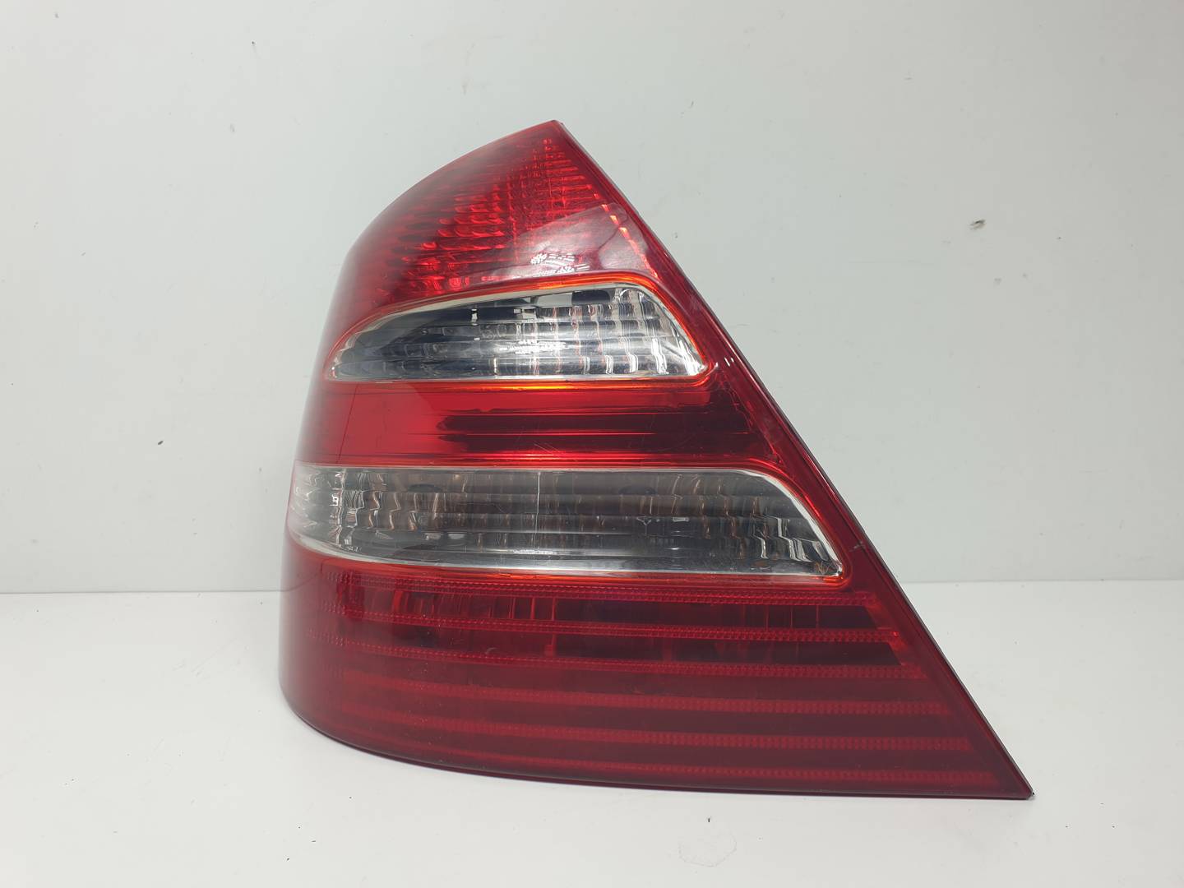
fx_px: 889
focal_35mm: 26
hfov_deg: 67.3
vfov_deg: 53.1
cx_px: 592
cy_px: 444
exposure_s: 1/210
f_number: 2.4
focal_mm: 4.3
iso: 50
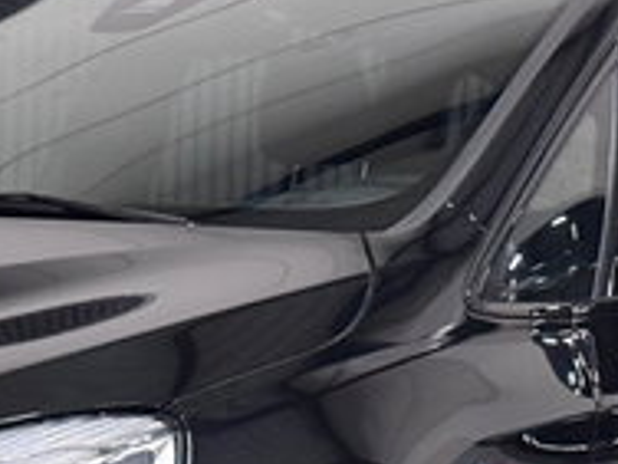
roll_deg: -0.6
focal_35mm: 194
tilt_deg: -3.6
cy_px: 550
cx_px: 108
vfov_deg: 7.6
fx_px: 3463
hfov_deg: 10.2
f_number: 1.78
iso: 640
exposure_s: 1/25
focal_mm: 6.76
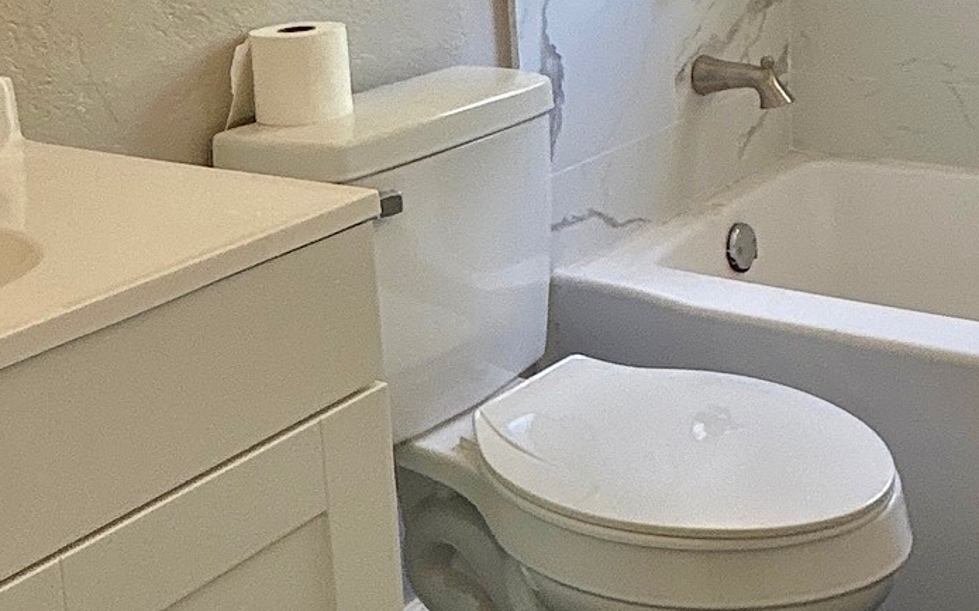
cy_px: 35
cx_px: 672
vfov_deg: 29.6
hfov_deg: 47.2
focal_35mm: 41
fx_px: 1094
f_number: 2.2
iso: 160
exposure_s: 1/99
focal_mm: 2.22
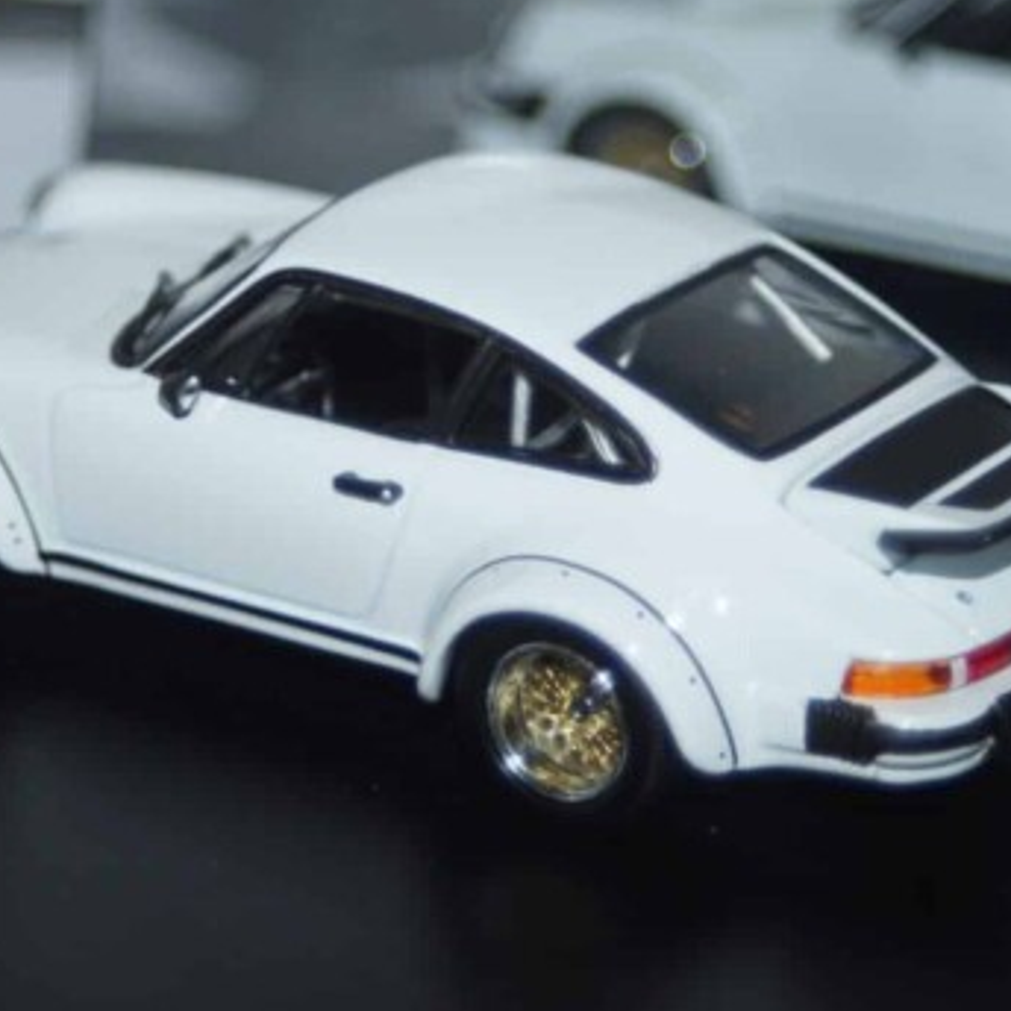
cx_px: 464
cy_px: 494
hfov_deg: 9.8
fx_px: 5882
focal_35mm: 178
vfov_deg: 9.8
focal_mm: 80
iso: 200
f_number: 5.6
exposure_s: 1/80
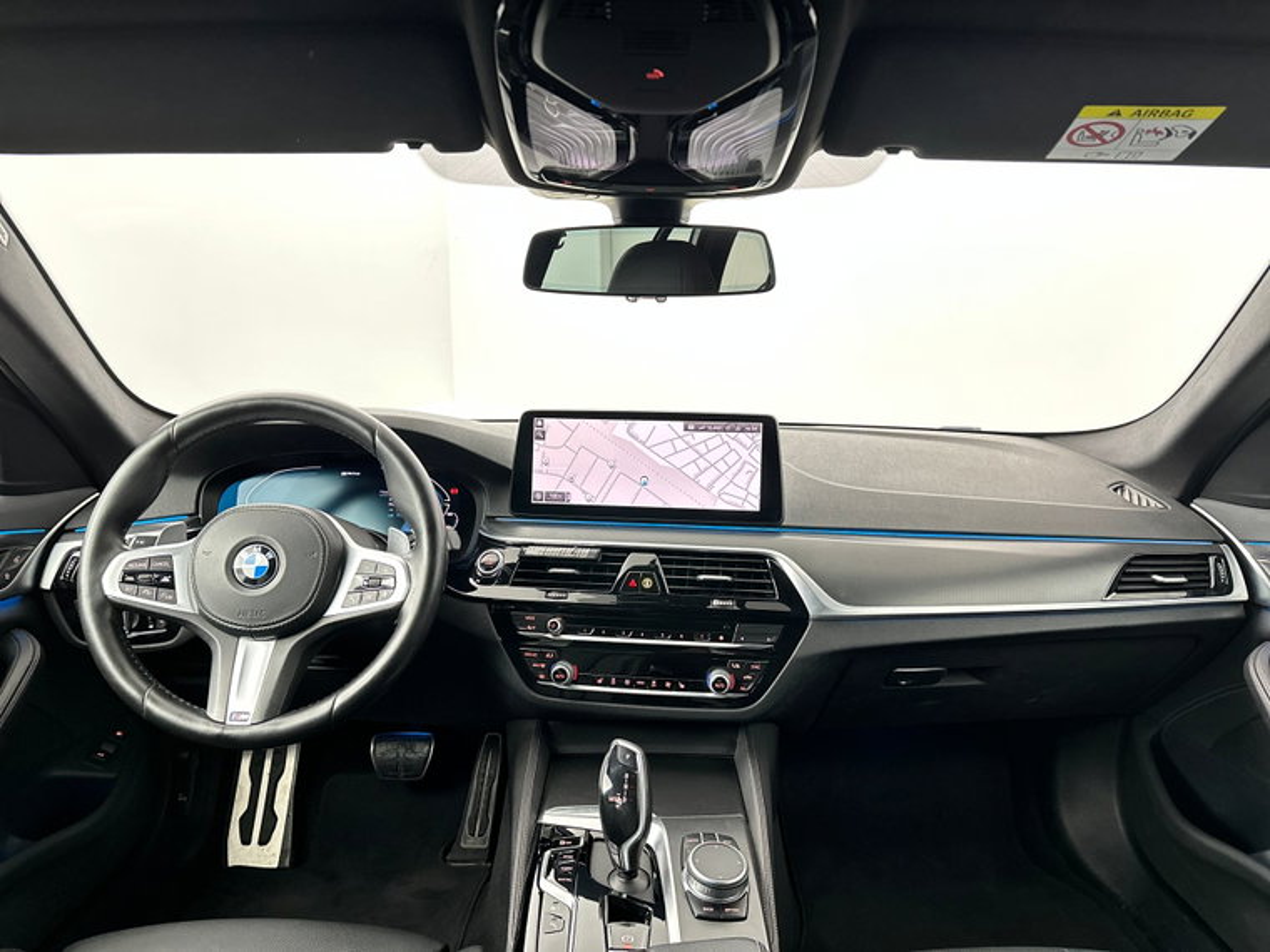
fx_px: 881
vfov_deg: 56.8
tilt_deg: -11.4
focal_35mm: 24
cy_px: 476
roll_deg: -1.0
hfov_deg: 71.6
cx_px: 635
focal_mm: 6.86
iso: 800
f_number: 1.78
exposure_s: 1/42
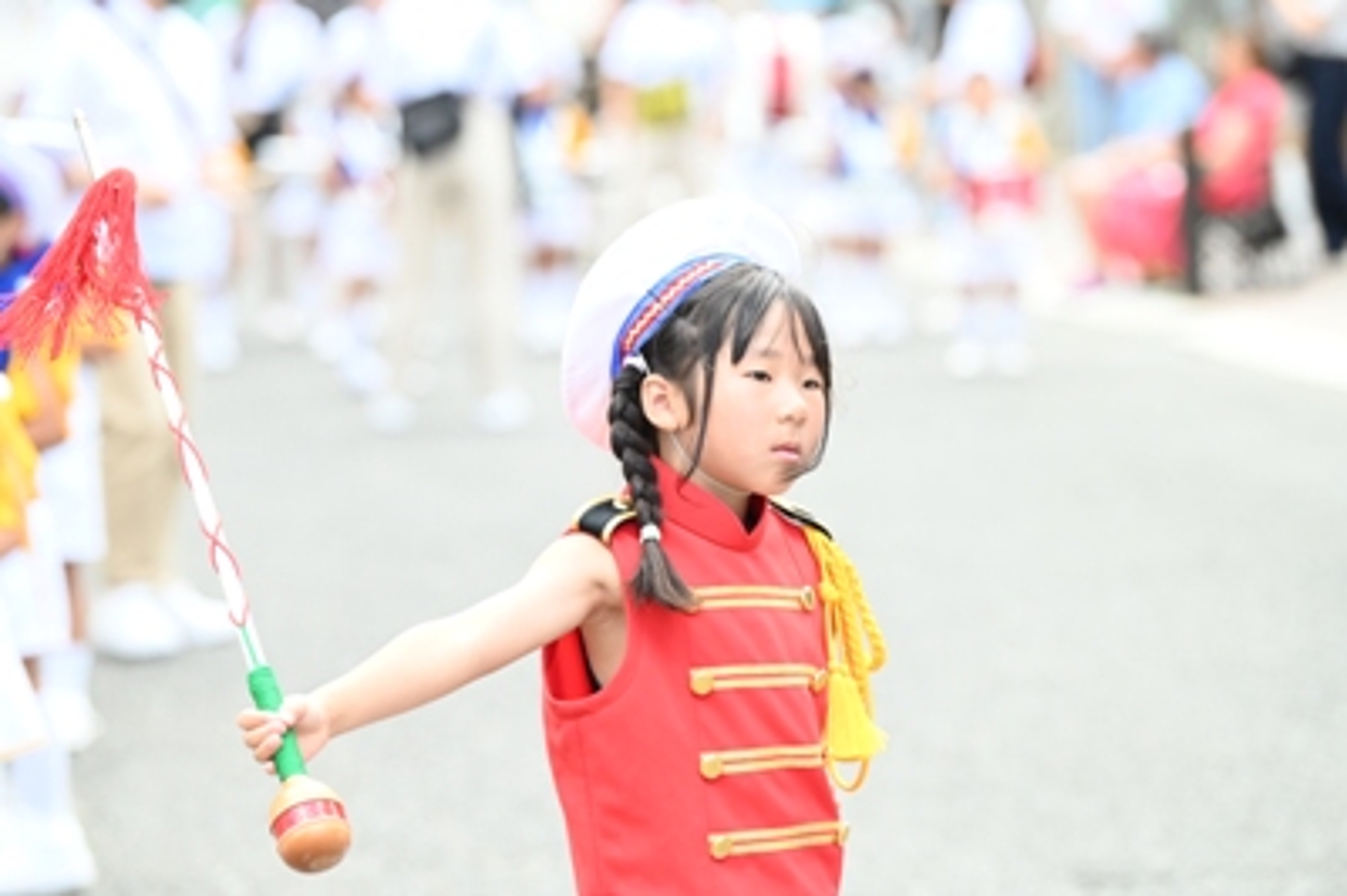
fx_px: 5608
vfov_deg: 9.1
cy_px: 448
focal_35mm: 150
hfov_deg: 13.7
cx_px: 674
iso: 2000
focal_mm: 150
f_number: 4
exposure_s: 1/1600
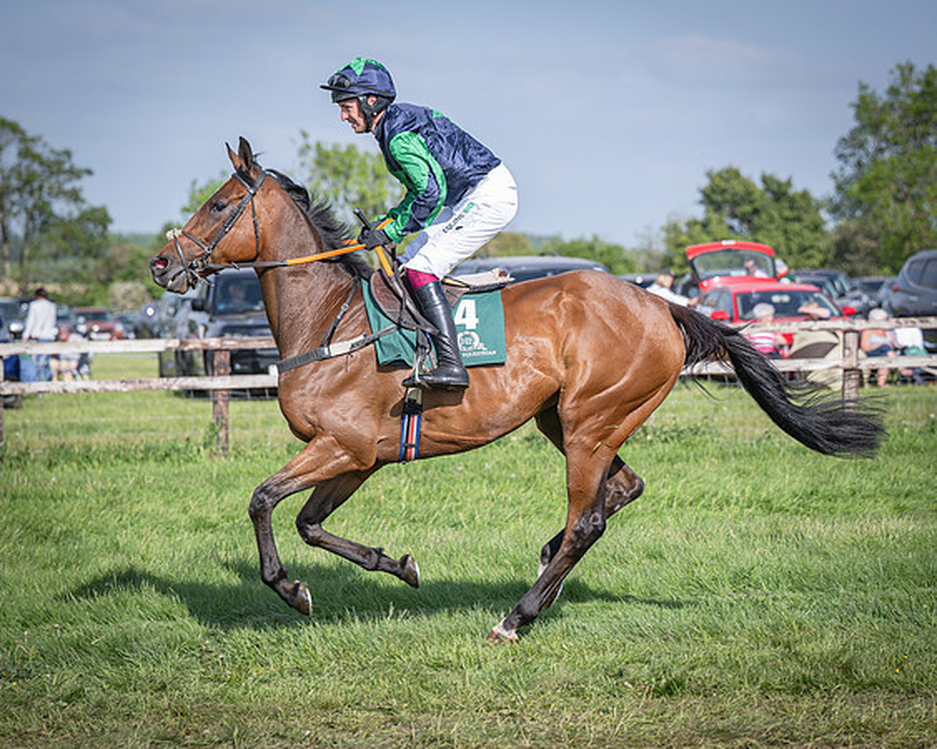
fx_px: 3876
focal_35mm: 140
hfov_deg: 13.8
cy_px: 402
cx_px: 520
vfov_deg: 11.0
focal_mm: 102
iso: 200
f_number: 3.5
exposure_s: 1/1600
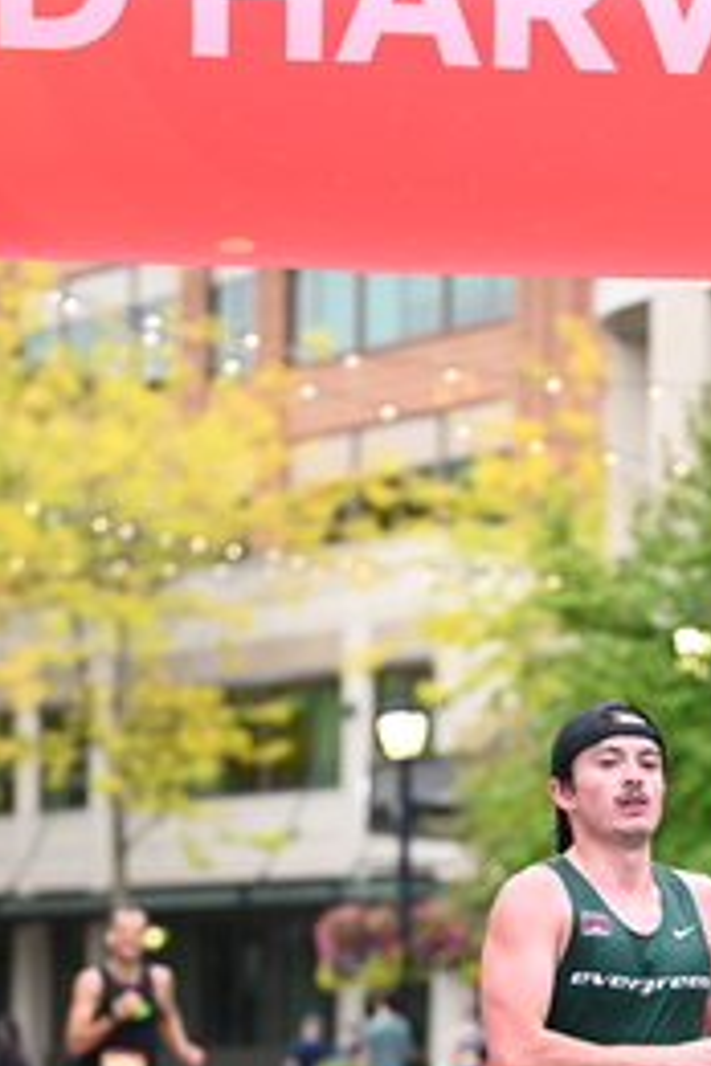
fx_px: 5362
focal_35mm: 181
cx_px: 611
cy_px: 935
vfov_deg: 11.3
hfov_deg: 7.6
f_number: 2.8
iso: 1600
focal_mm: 86
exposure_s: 1/800
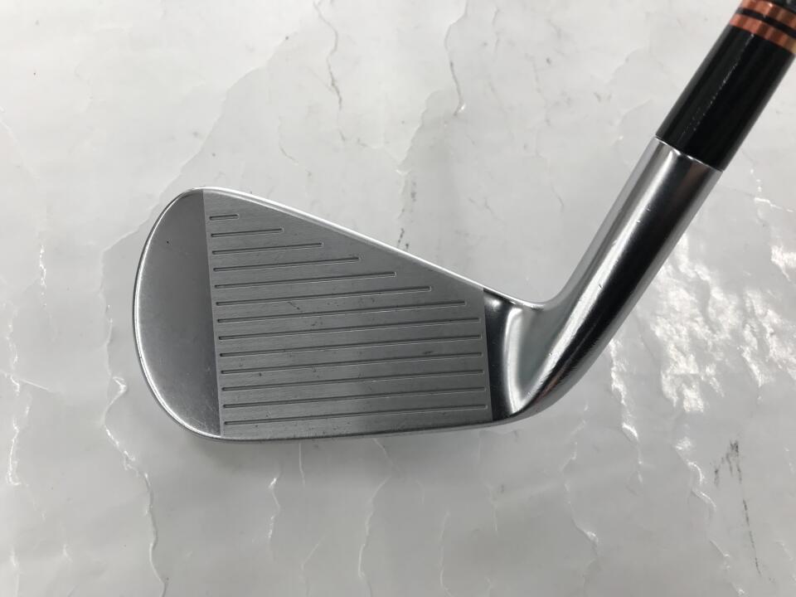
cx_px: 398
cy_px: 298
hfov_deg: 63.4
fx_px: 644
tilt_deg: -68.3
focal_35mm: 28
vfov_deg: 49.7
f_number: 1.8
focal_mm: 3.99
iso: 40
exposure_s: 1/120
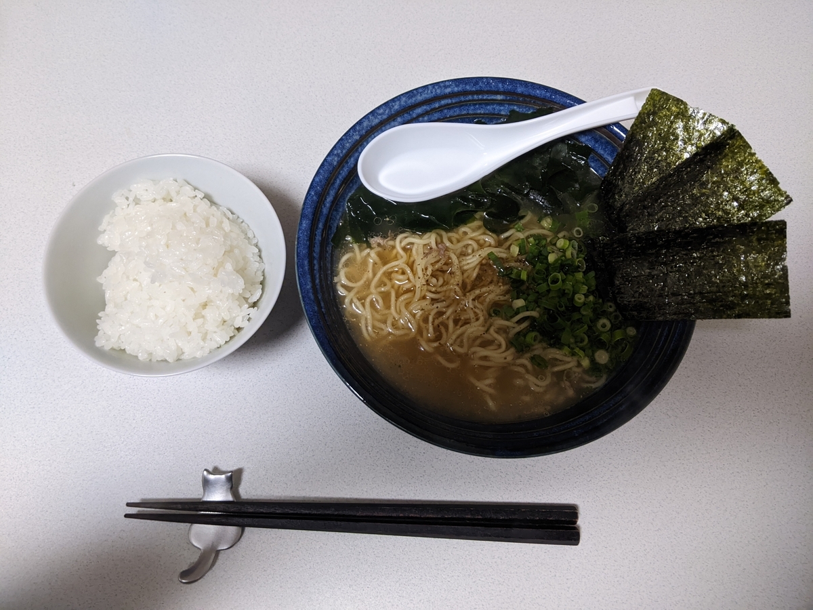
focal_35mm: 27
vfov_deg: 51.4
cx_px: 406
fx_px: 634
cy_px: 305
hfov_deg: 65.3
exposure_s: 1/24
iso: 238
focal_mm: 4.44
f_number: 1.8
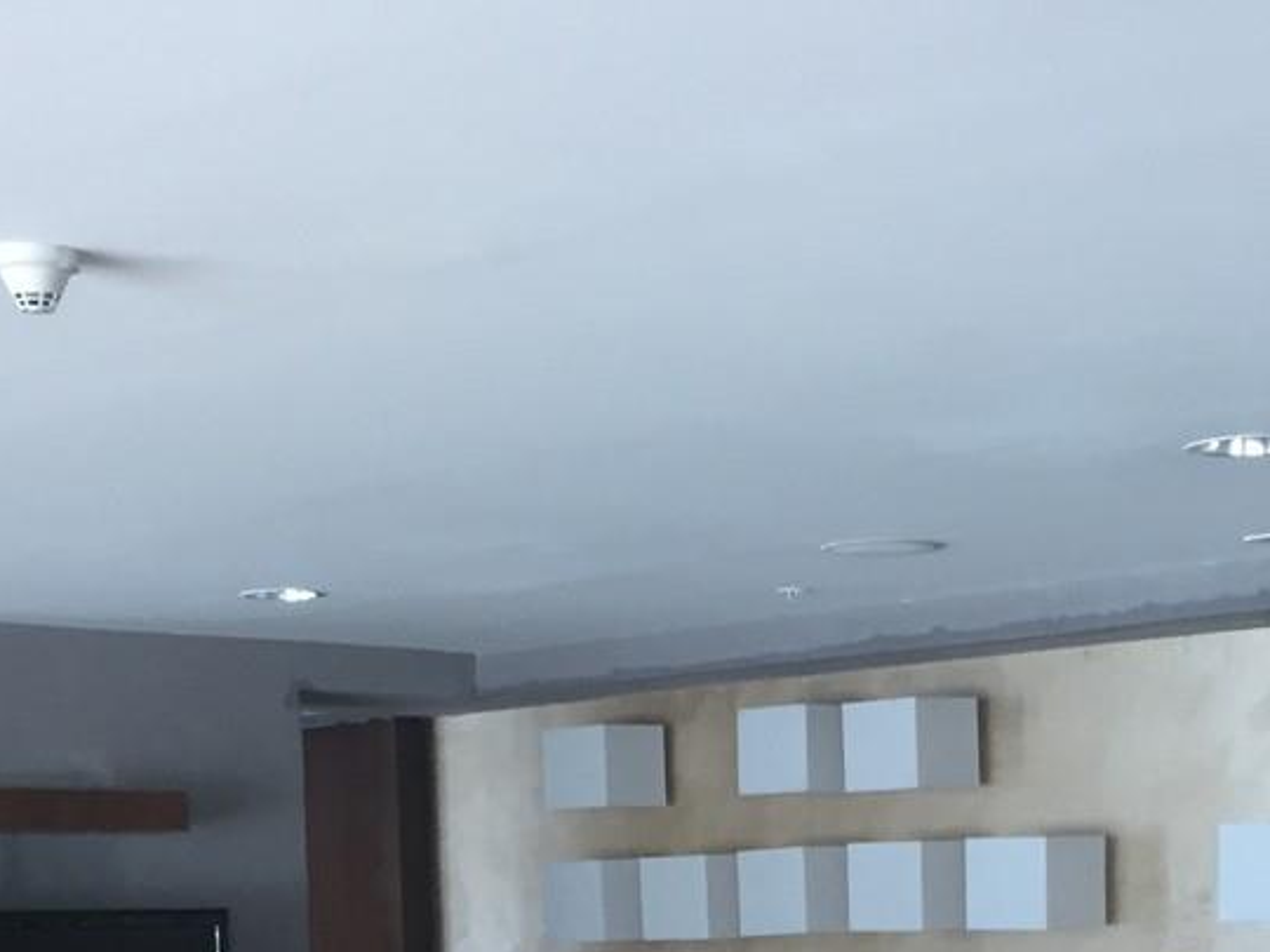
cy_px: 1333
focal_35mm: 86
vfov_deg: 16.0
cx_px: 858
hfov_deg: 22.7
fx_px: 3155
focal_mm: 4.15
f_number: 2.2
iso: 64
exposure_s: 1/30
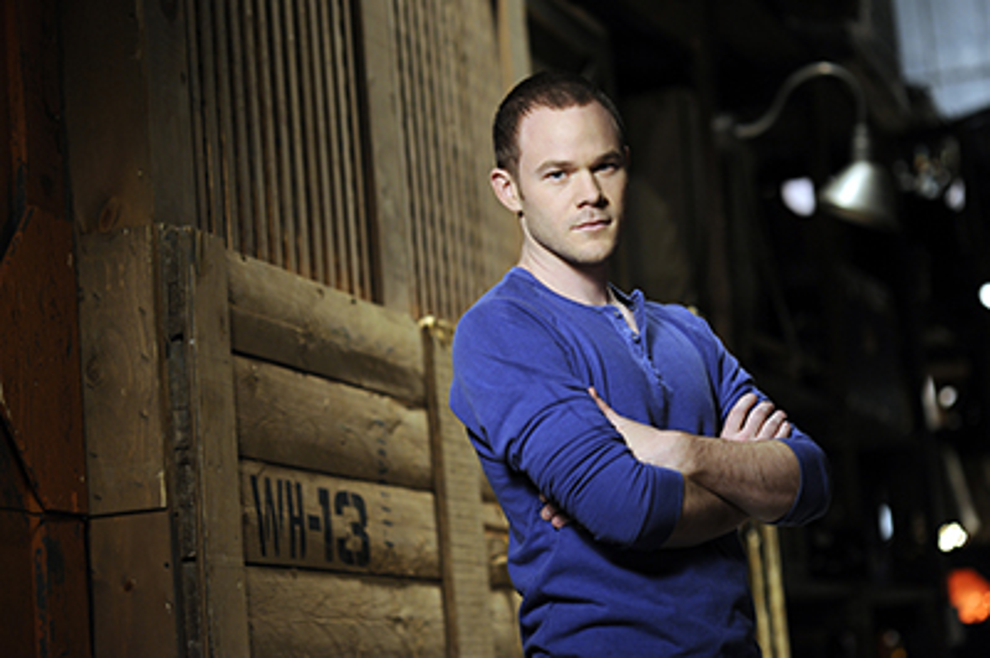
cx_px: 495
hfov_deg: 23.9
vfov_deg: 16.0
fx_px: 2336
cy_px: 329
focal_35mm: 85
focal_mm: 85
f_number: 2.5
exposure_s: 1/60
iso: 1250
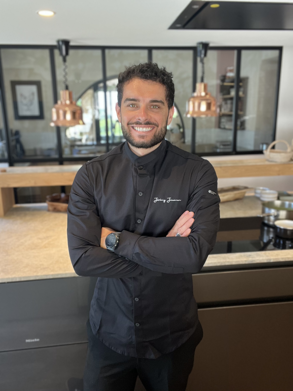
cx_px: 146
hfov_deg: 46.8
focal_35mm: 30
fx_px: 339
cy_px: 196
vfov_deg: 60.0
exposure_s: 1/50
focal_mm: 2.71
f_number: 2.2
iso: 64
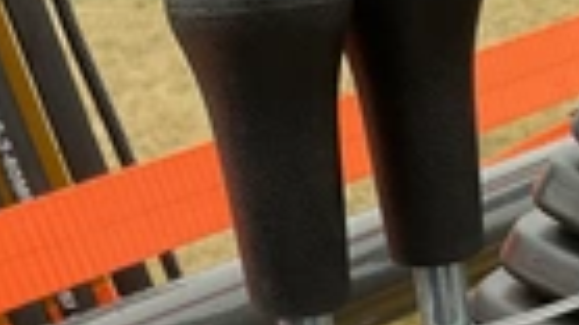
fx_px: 1396
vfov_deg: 12.1
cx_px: 479
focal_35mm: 91
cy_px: 592
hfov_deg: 23.0
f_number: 1.8
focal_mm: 3
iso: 20
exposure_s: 1/200
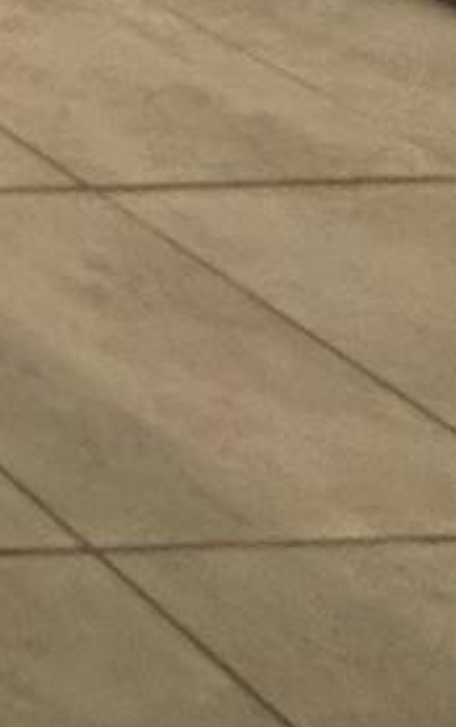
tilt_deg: -4.2
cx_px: -1509
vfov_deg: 16.9
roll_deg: +1.1
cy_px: -787
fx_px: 1686
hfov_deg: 7.5
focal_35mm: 85
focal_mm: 2.22
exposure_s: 1/120
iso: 125
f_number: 2.2
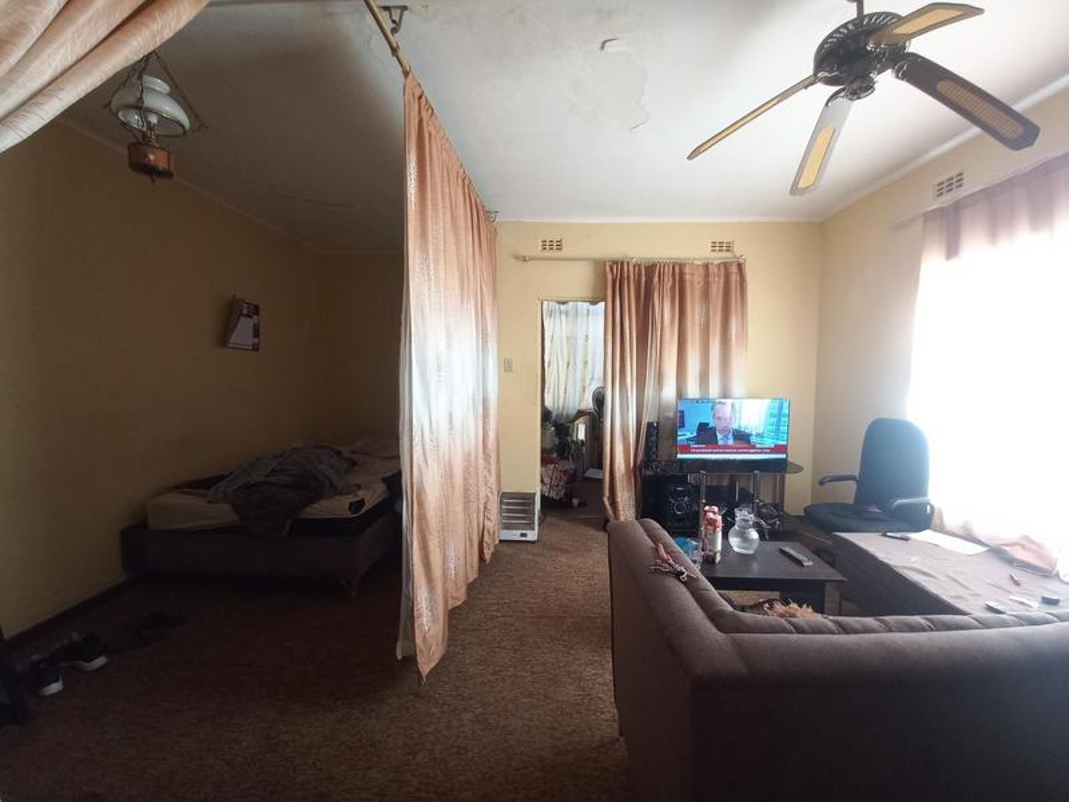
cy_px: 401
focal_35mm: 13
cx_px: 534
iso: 100
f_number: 2.2
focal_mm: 1.42
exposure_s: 1/33.3
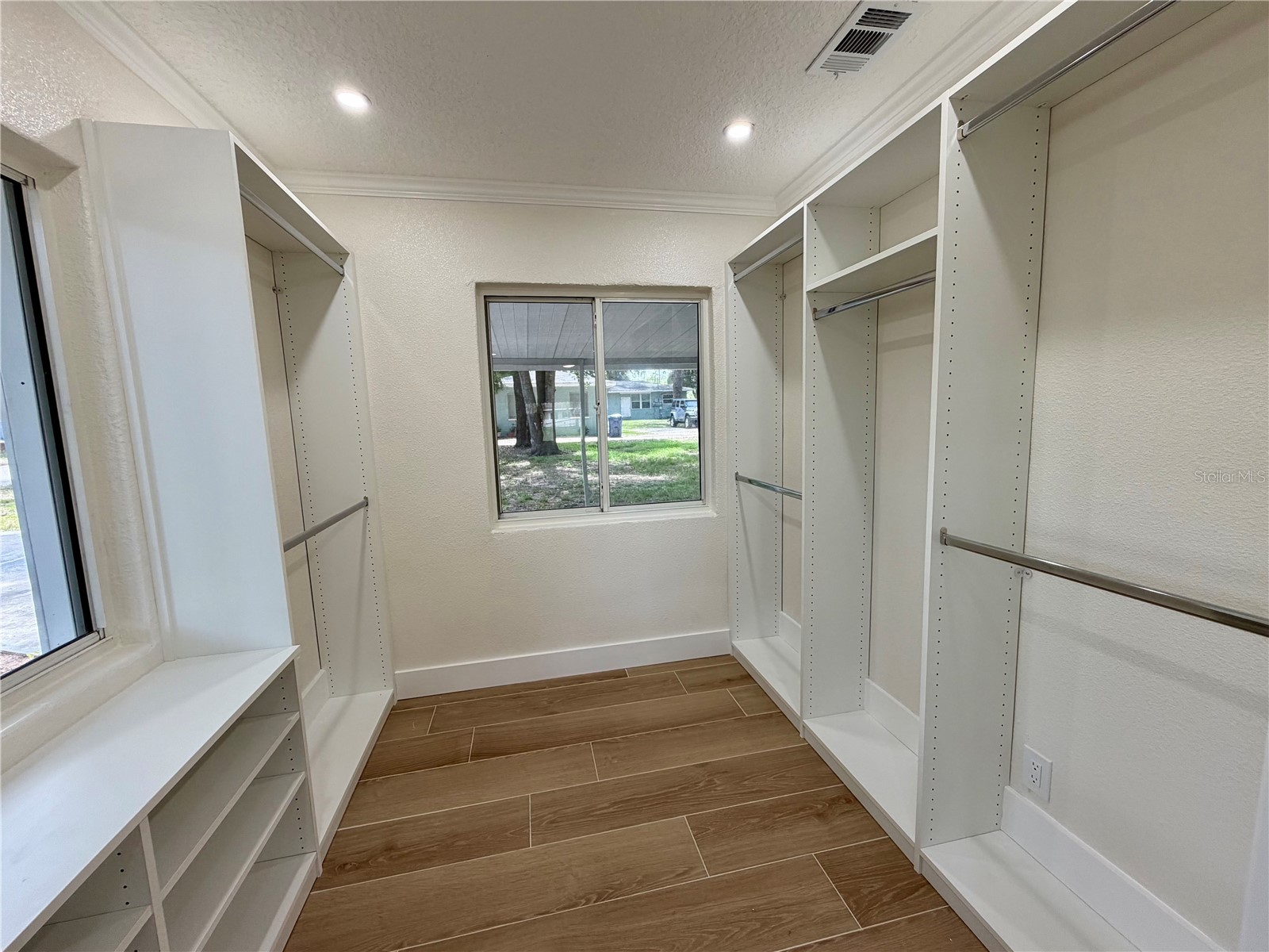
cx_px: 634
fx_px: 513
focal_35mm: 14
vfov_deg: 85.7
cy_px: 476
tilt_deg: -6.9
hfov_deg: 102.1
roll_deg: +1.5
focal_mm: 2.22
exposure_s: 1/120
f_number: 2.2
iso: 125
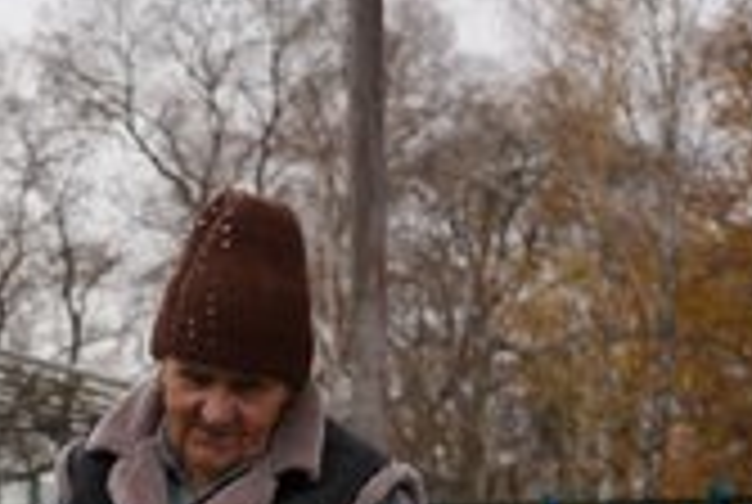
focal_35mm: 86
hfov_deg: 22.6
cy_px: 596
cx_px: -9
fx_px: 1800
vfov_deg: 15.4
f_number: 4
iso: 100
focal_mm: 36
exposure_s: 1/250
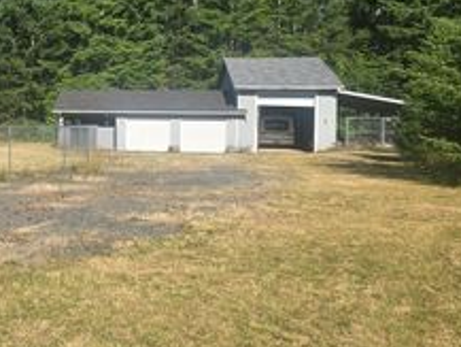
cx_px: -34
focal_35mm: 53
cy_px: 118
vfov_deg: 27.4
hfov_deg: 32.3
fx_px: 706
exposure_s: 1/701
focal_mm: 6.3
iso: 12
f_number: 1.7
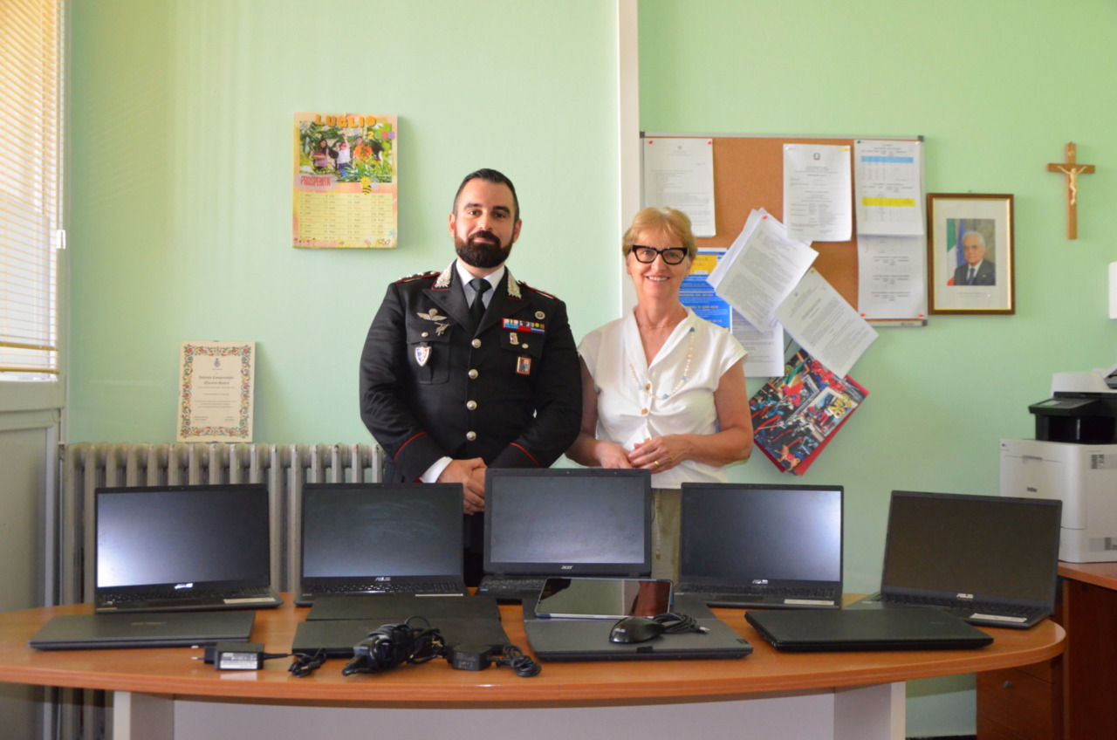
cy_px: 370
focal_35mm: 42
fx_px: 1301
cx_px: 558
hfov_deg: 46.5
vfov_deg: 31.8
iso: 2800
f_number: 4
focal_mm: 28
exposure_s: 1/60
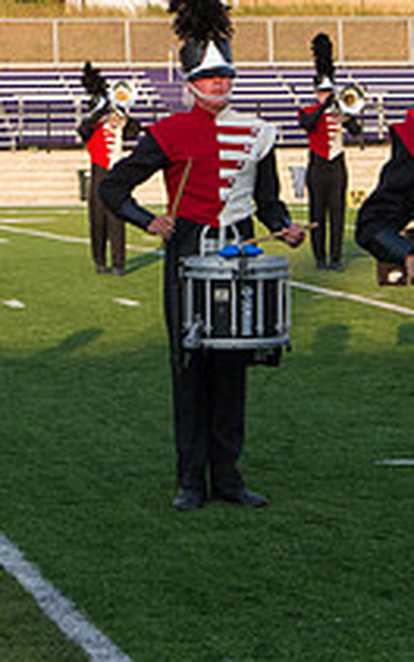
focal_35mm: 163
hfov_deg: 8.0
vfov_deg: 12.8
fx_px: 2941
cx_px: 109
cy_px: 162
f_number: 10
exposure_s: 1/400
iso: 640
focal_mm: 45
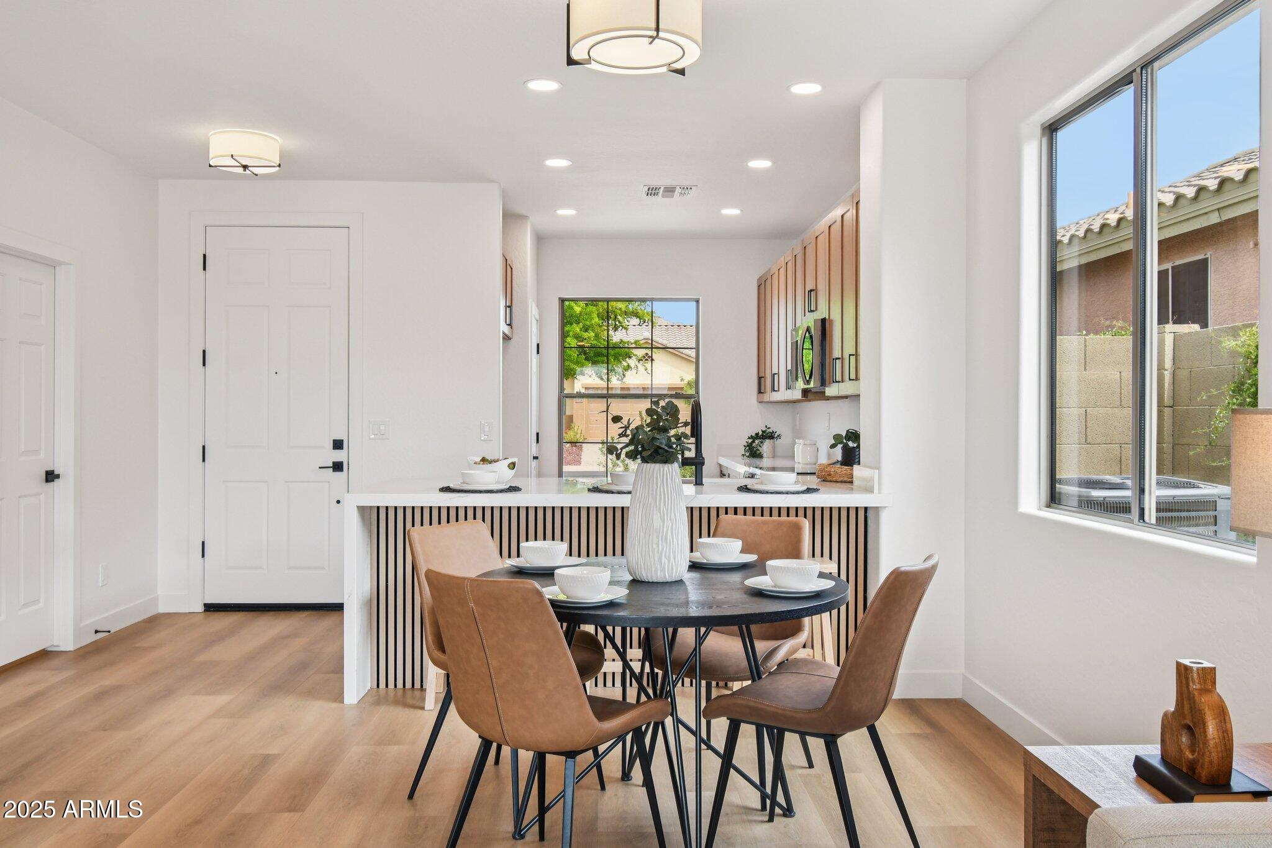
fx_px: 1060
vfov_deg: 43.6
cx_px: 636
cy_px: 424
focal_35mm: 30
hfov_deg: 61.9
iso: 400
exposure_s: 1/80
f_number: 8
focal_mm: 20
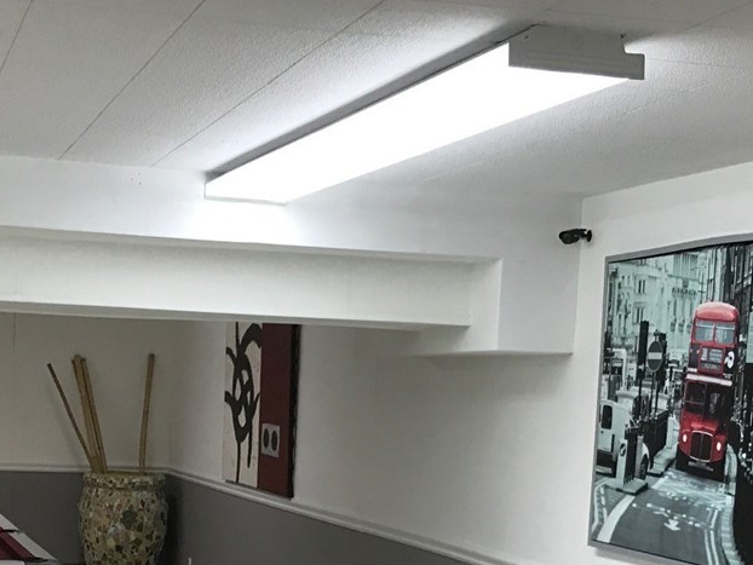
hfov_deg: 26.8
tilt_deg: -6.0
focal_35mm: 72
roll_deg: -2.0
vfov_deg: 19.8
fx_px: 1567
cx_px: 242
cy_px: 581
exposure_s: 1/30
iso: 25
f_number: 1.8
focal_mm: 3.99
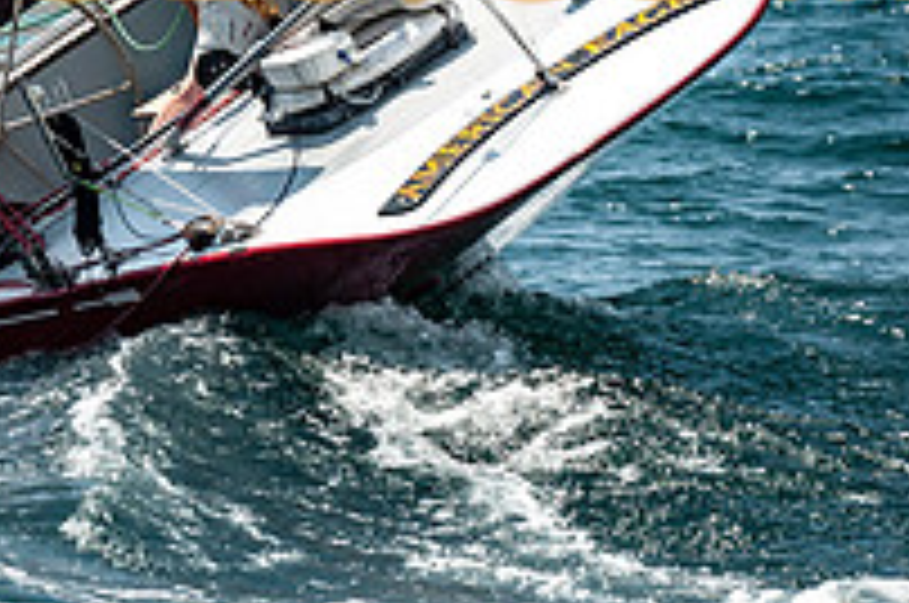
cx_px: -378
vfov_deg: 3.4
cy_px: -90
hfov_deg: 5.1
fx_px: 10084
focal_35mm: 400
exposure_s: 1/3200
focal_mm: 135
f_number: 5
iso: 320
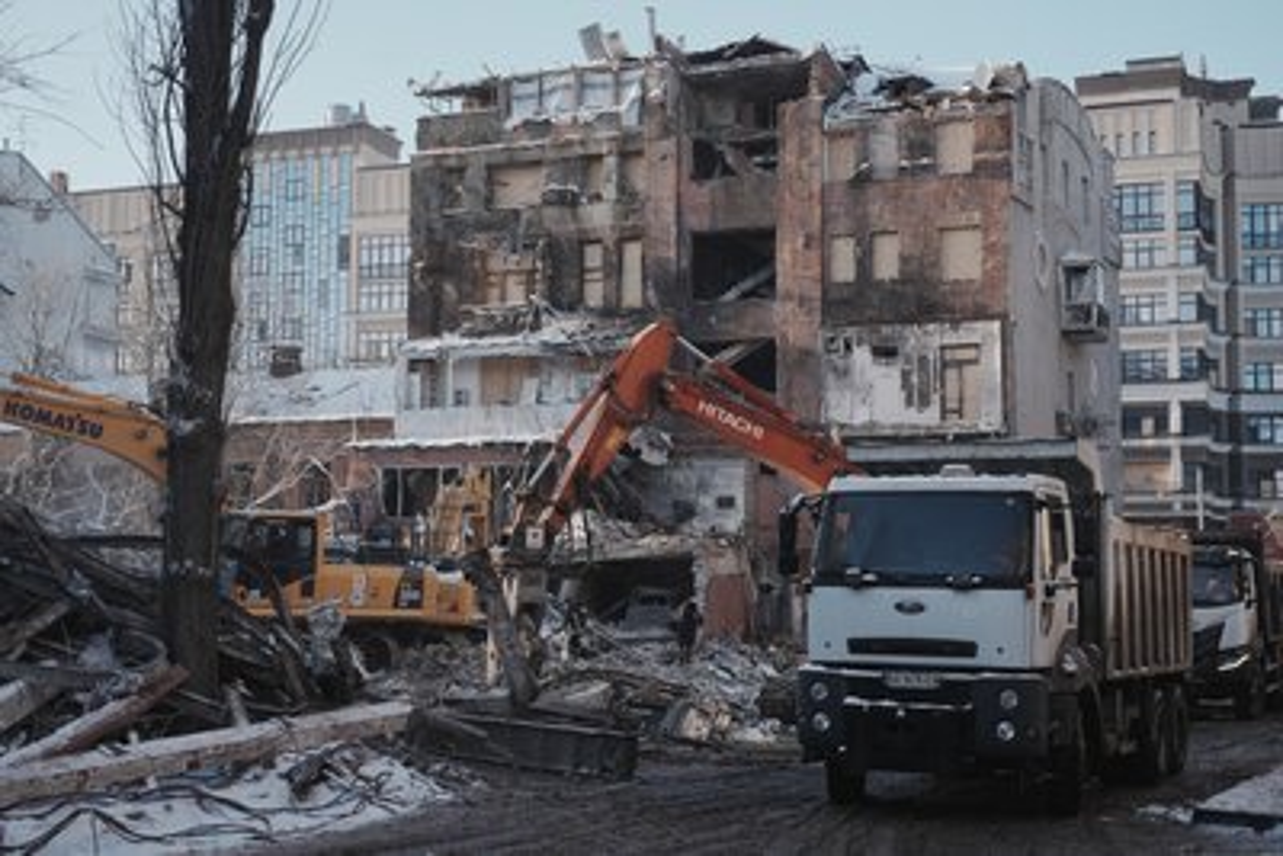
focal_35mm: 49
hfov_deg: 40.3
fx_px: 1747
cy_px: 428
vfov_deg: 27.5
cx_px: 642
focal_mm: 49
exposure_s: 1/400
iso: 100
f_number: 5
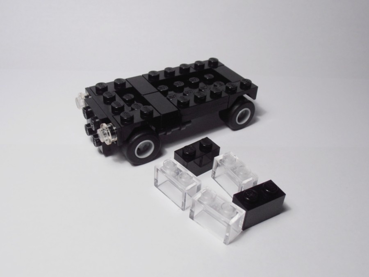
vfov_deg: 38.7
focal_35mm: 37
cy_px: 138
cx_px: 184
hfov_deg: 50.1
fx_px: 394
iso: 80
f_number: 3.9
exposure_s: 1/60
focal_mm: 6.61
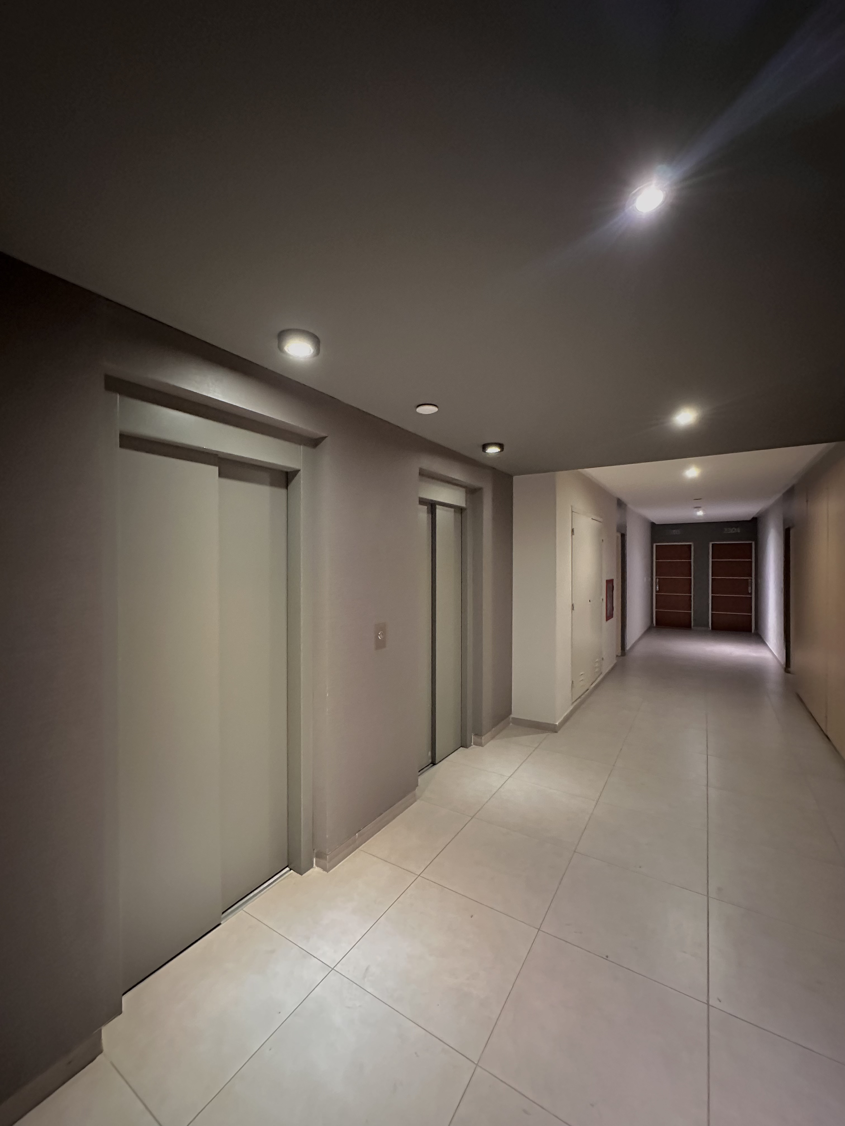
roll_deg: +0.0
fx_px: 456
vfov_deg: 102.1
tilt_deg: +0.8
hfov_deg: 85.7
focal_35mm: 14
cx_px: 422
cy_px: 563
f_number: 2.2
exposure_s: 1/34
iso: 1000
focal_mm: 2.22
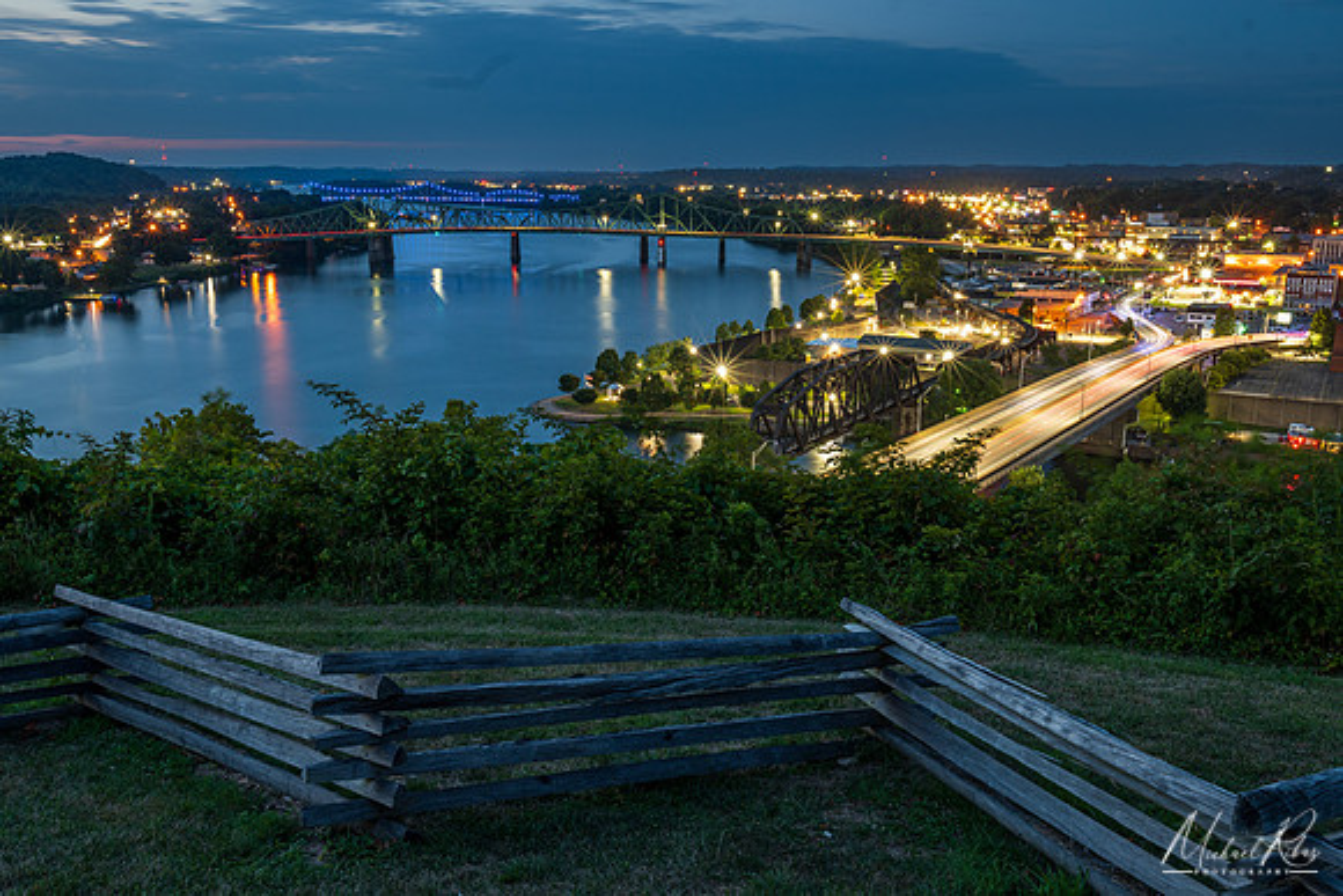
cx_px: 672
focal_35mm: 30
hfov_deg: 61.9
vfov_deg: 43.6
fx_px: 1119
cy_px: 448
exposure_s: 30
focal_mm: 20
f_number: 13
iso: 100
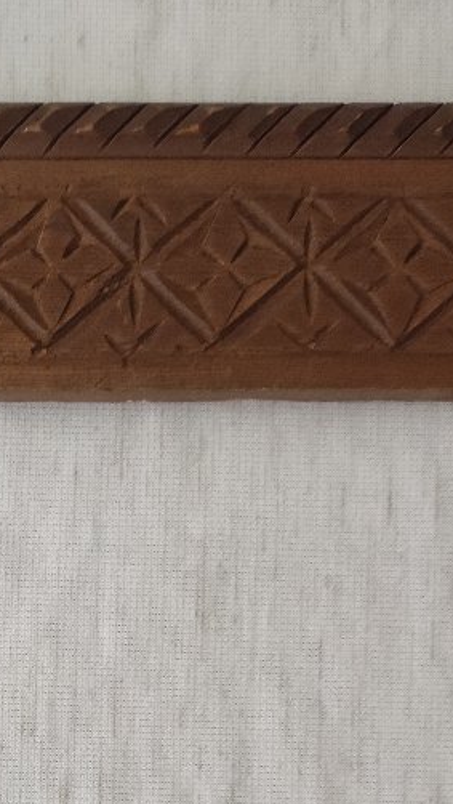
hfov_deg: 17.0
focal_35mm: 65
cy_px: 876
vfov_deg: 29.3
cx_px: -197
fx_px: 1386
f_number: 1.79
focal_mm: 4.7
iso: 926
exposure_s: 1/50
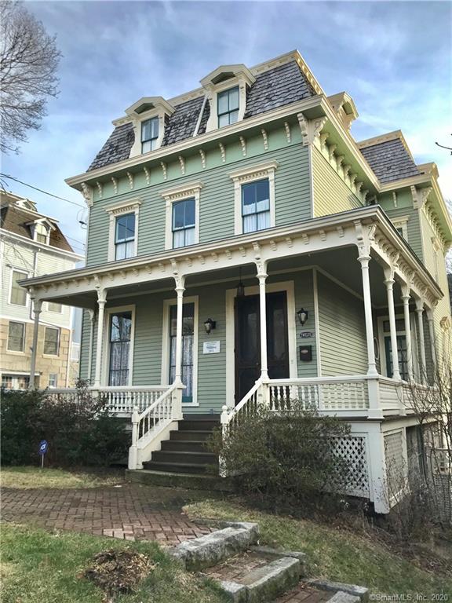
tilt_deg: +14.5
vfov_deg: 63.4
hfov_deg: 49.7
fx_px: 487
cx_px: 226
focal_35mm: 28
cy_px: 302
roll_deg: +0.6
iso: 20
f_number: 1.8
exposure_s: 1/997
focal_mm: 3.99
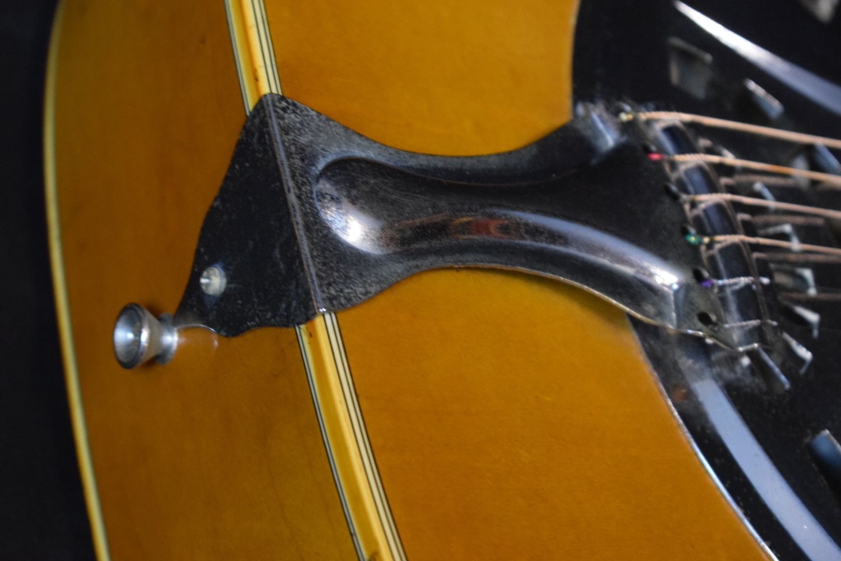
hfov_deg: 24.6
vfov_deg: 16.6
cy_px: 280
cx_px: 420
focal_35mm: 82
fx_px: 1927
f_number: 5.6
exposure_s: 1/30
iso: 3200
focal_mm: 55
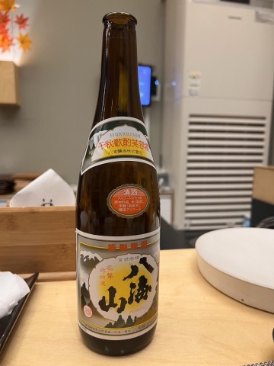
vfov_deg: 67.3
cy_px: 183
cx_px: 137
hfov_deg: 53.1
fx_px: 274
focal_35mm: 26
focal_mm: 5.7
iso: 160
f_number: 1.5
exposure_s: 1/60
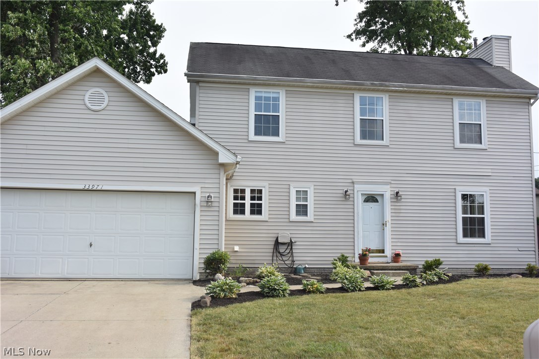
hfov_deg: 53.1
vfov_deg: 36.9
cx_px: 270
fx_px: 539
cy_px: 180
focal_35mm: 36
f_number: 4
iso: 160
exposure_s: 1/500
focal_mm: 13.4
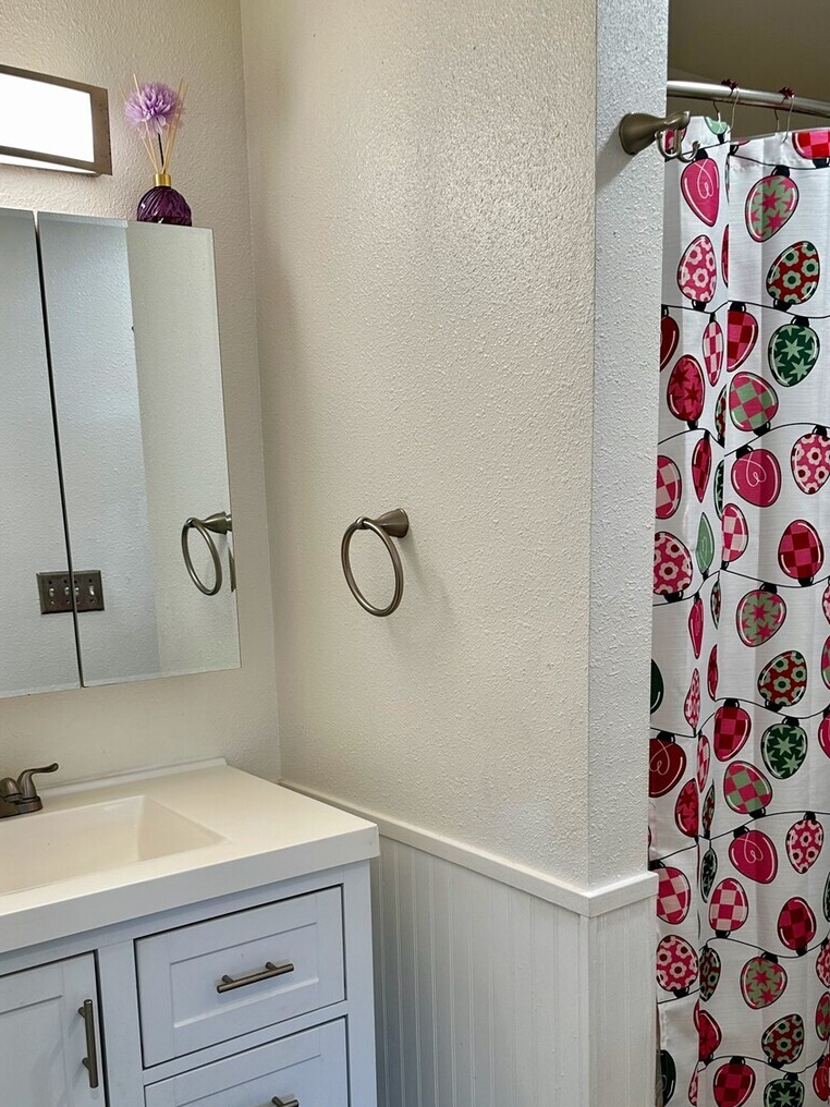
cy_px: 738
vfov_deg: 52.9
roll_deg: +1.7
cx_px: 358
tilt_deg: -10.2
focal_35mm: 34
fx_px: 1087
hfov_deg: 41.7
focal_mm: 6.86
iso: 64
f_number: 1.78
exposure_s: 1/120
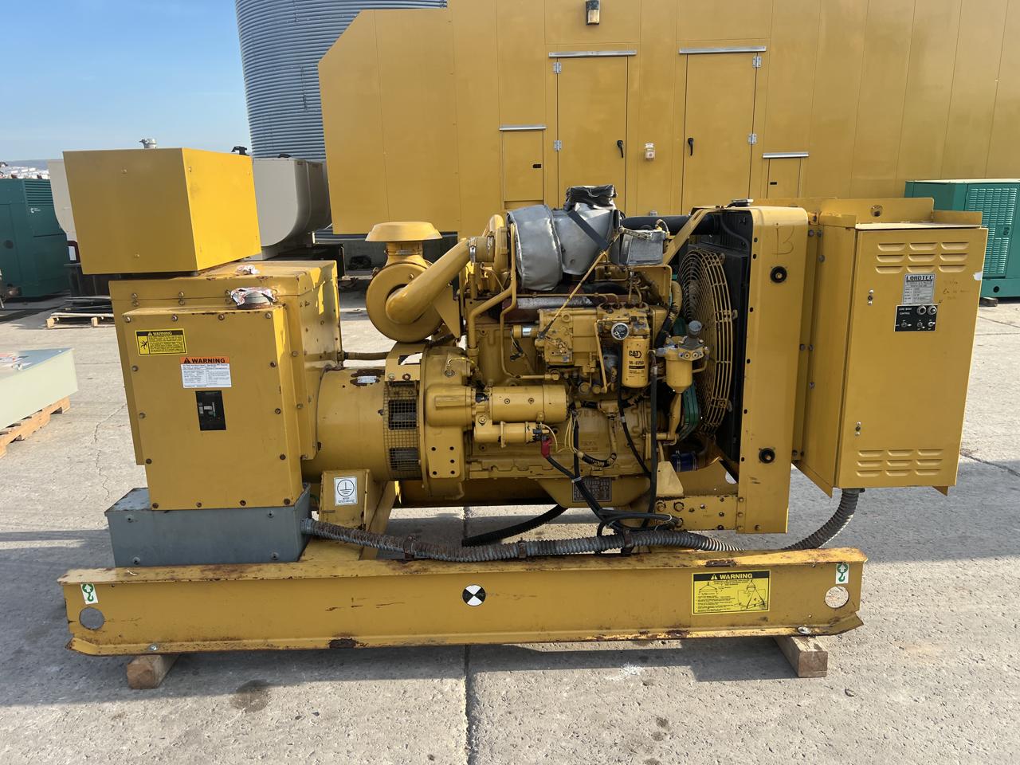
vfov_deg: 53.1
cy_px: 382
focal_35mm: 26
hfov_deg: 67.3
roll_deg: +1.8
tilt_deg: -14.2
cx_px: 510
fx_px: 766
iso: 50
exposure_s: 1/797
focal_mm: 5.7
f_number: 1.5
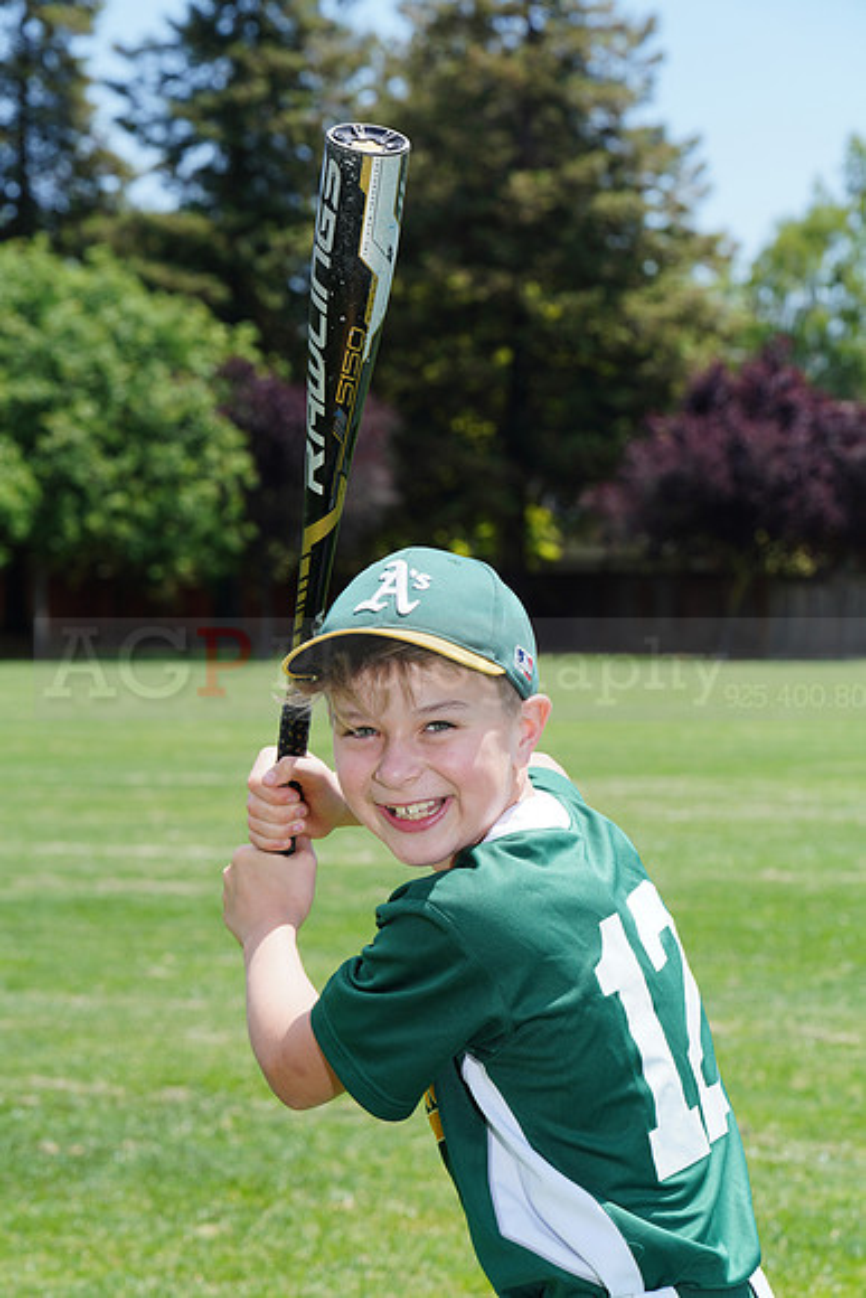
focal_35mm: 137
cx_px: 433
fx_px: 4940
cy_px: 649
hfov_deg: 10.0
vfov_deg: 15.0
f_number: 11
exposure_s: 1/200
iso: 200
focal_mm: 137
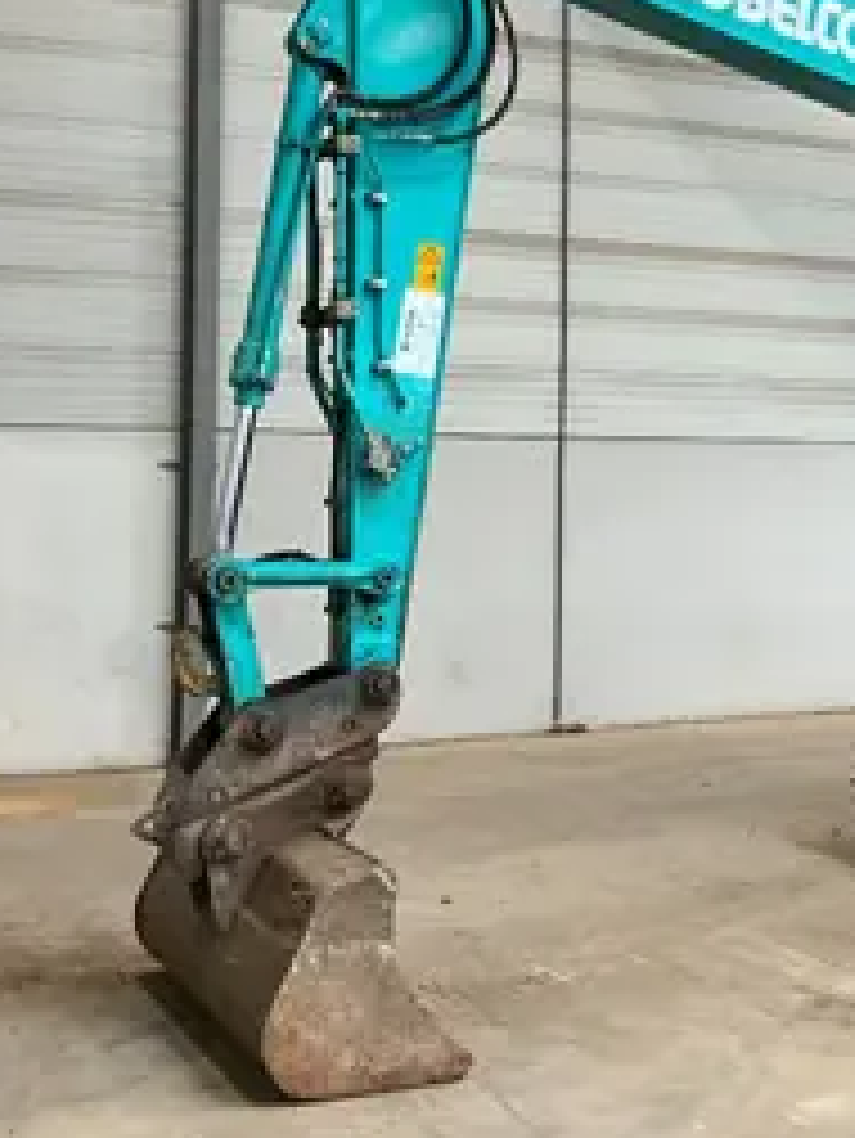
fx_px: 1810
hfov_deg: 25.4
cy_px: 391
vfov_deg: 34.6
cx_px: 832
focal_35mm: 55
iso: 100
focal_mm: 3
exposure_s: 1/60
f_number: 1.8
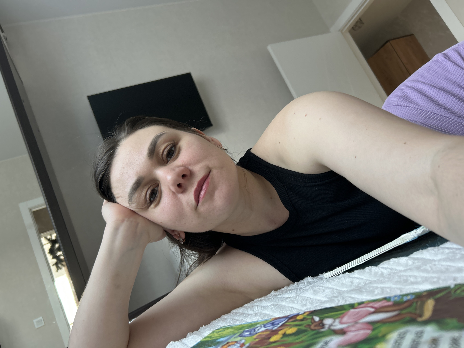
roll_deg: +26.0
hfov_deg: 67.3
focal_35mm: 26
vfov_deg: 53.1
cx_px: 232
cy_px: 174
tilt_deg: +12.9
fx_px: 349
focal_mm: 5.7
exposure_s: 1/60
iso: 160
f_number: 1.5
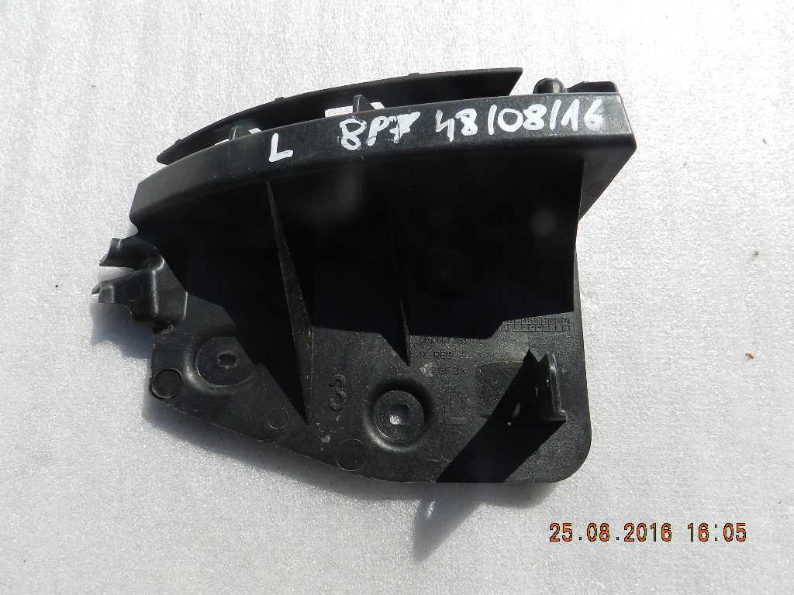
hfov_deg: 73.9
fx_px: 528
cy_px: 298
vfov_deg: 58.9
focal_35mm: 23
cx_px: 397
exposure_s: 1/1000
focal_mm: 4
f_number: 4.5
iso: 160
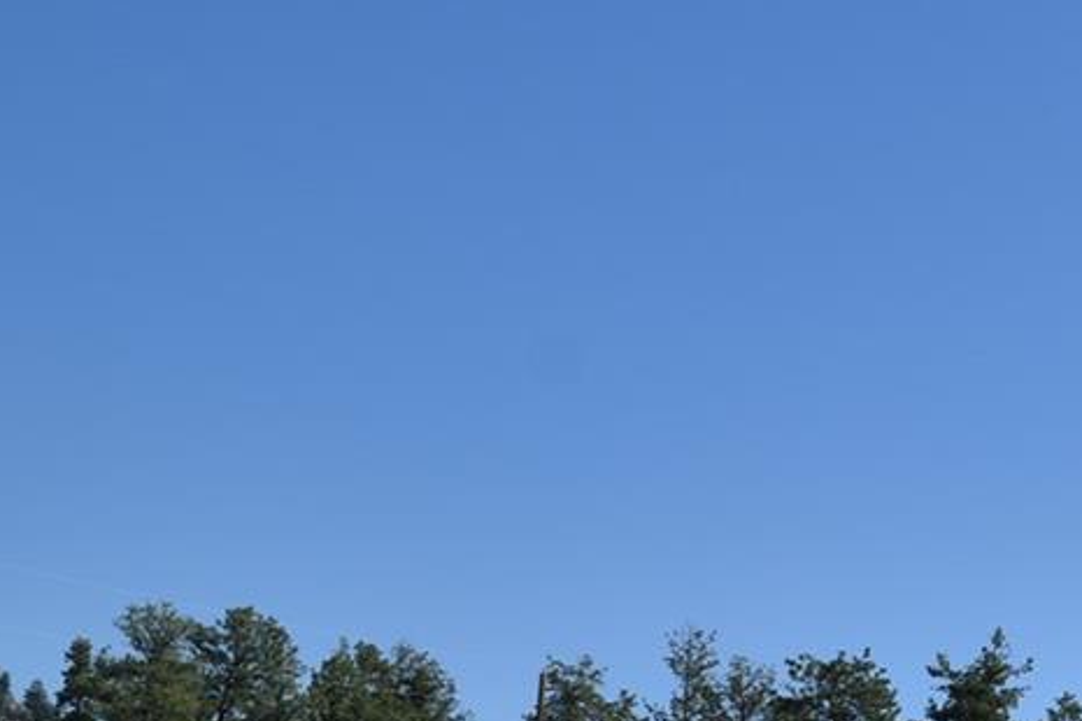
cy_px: 802
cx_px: 1568
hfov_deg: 19.3
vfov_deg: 14.2
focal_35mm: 94
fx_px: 2825
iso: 100
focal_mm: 18
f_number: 9
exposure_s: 1/320
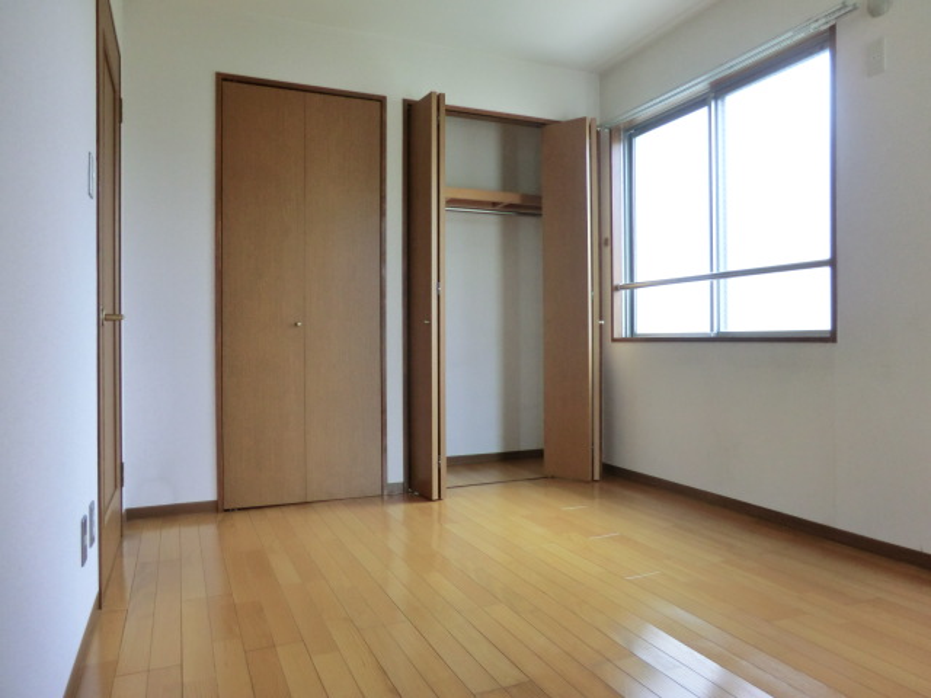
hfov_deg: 71.6
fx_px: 645
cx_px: 466
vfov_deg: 56.8
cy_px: 349
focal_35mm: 24
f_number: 3.2
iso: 160
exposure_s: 1/60
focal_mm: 4.3
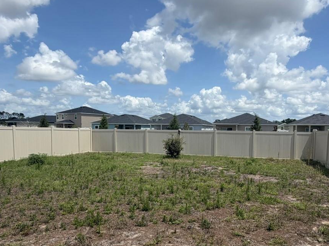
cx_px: 193
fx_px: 247
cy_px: 146
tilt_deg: -0.7
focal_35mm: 26
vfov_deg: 52.7
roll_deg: -2.3
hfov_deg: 66.8
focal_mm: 2.22
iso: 20
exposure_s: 1/1339
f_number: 2.2
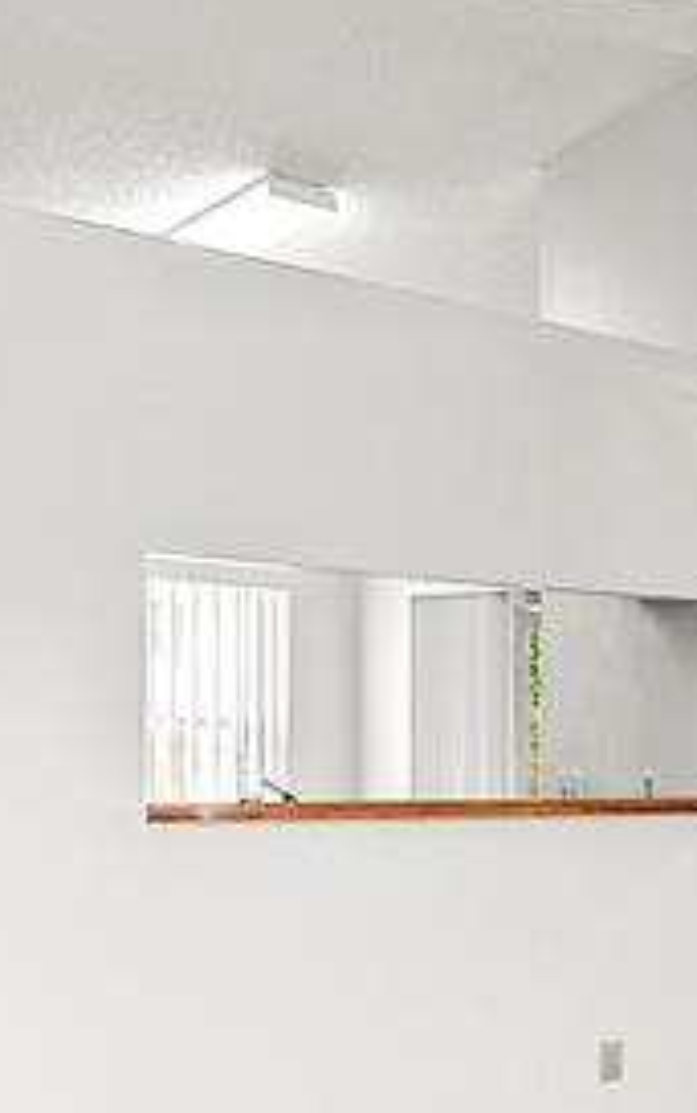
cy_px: 789
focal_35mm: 65
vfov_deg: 31.1
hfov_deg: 14.6
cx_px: 1573
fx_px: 1972
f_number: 8
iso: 400
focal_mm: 17
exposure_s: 1/4
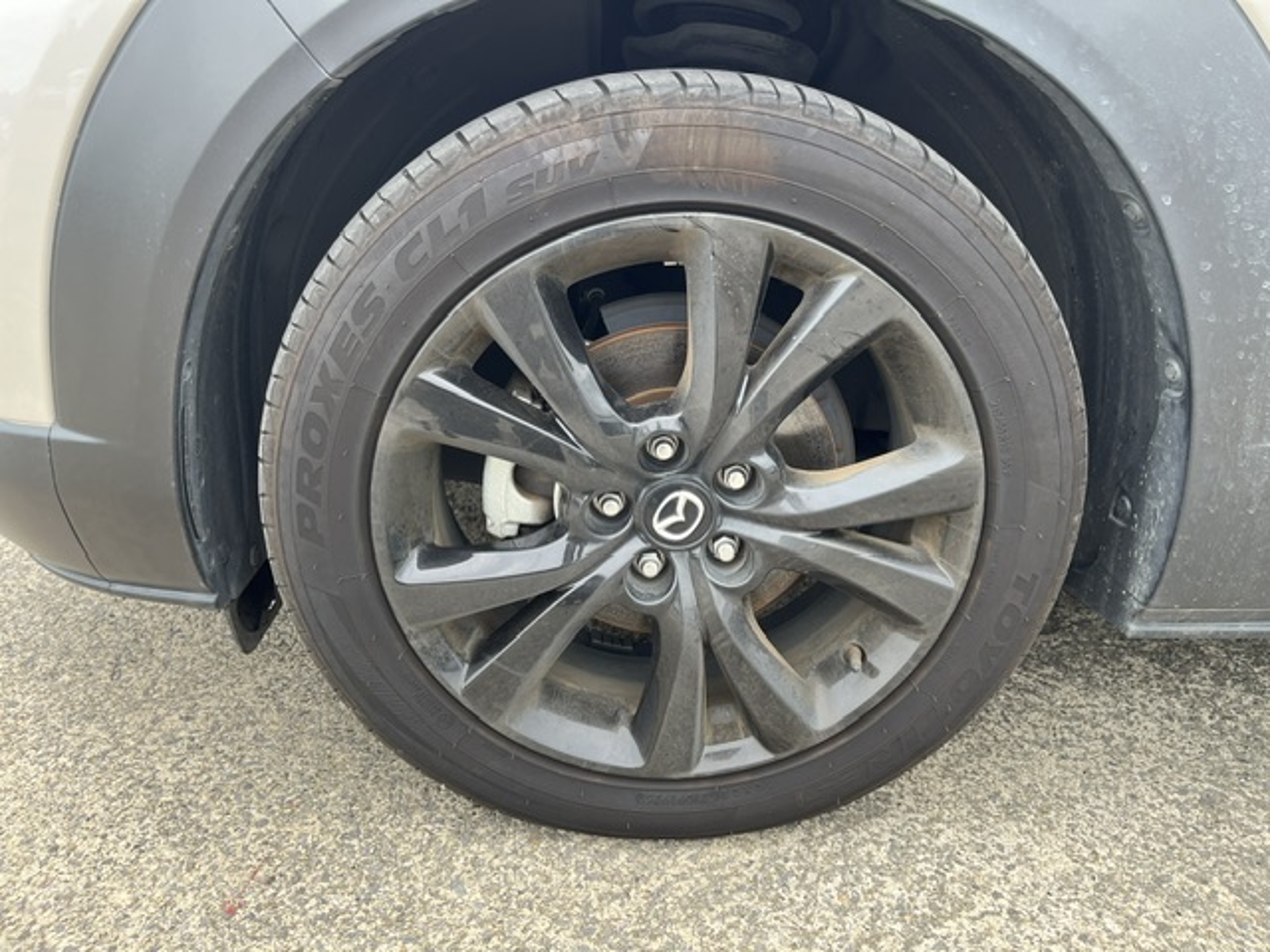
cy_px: 476
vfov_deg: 53.1
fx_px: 954
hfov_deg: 67.3
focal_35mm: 26
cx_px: 635
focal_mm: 5.1
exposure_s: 1/326
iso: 50
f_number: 1.6
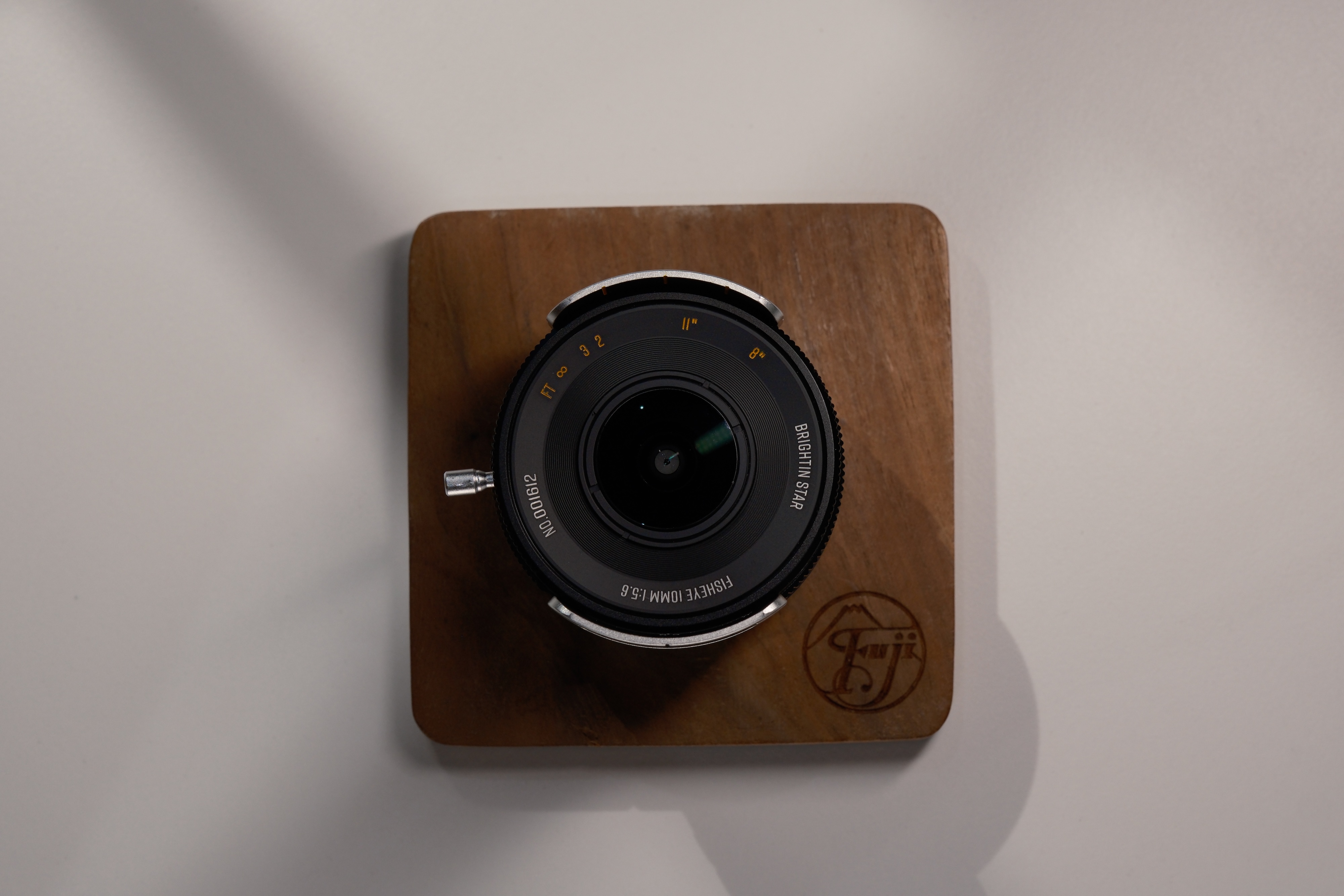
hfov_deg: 24.2
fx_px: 3136
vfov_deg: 16.3
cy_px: 448
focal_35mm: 84
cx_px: 672
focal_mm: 56
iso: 640
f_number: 5.6
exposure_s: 1/125
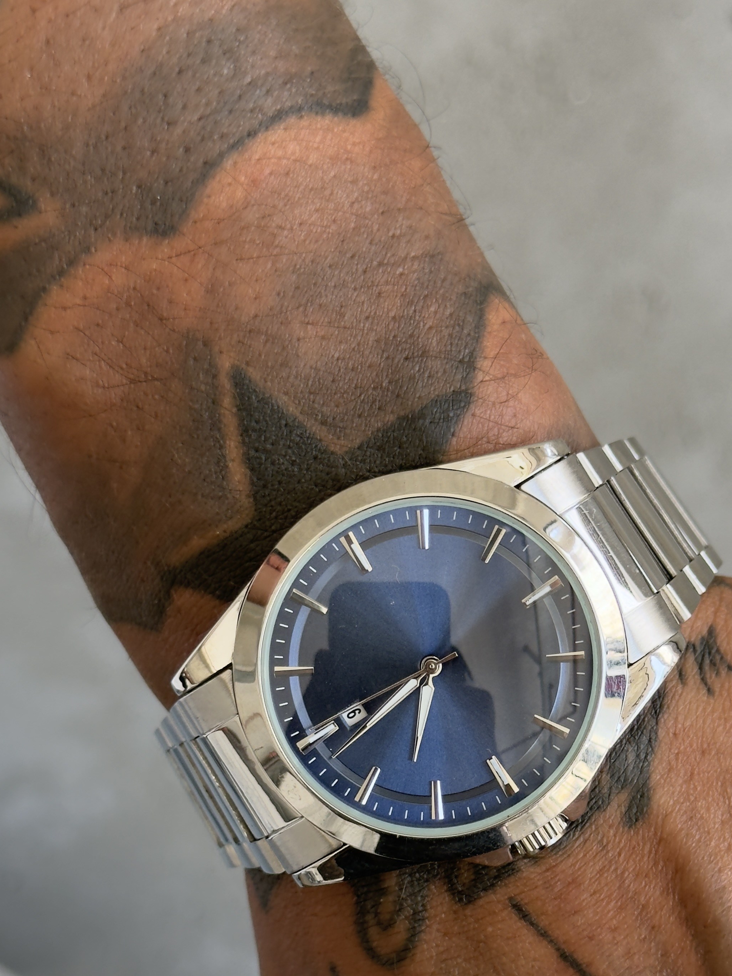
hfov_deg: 20.6
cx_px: 495
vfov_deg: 27.3
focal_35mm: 71
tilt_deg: -53.7
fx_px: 2002
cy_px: 636
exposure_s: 1/238
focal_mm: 6.76
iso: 125
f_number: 1.78
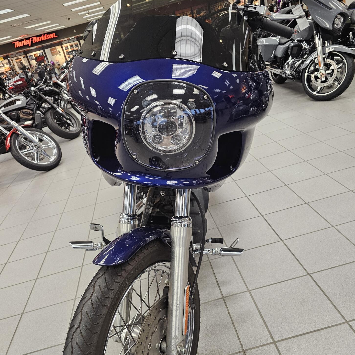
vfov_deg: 57.3
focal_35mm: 28
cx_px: 178
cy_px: 180
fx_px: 325
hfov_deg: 57.3
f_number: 1.7
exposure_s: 1/120
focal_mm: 6.3
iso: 320
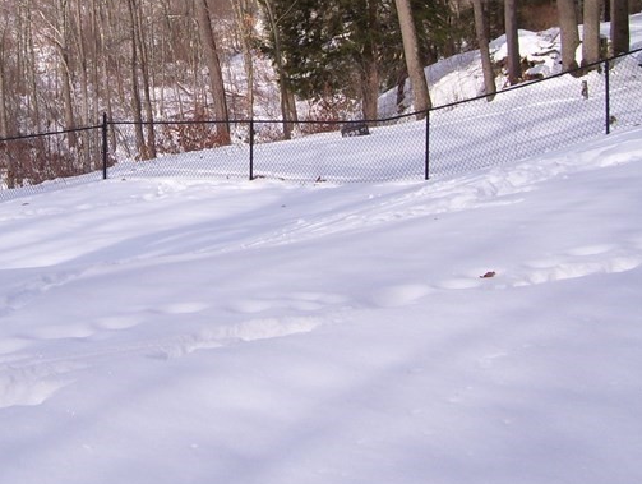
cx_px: 156
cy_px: 29
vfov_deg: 19.8
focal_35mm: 73
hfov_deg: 26.3
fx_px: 1356
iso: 80
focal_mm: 6
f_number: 4.8
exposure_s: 1/640
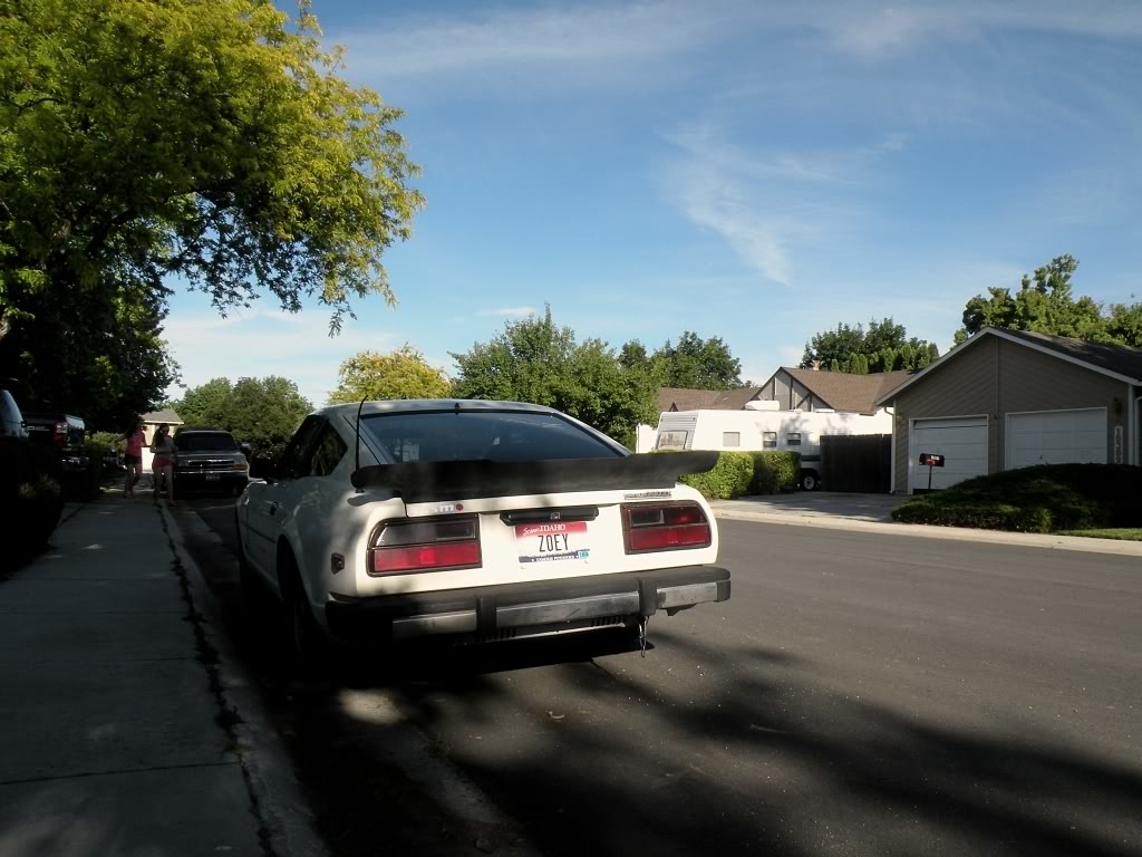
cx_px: 571
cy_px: 428
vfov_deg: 51.4
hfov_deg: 65.3
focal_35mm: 27
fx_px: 891
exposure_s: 1/125
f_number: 8
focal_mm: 4.7
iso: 64
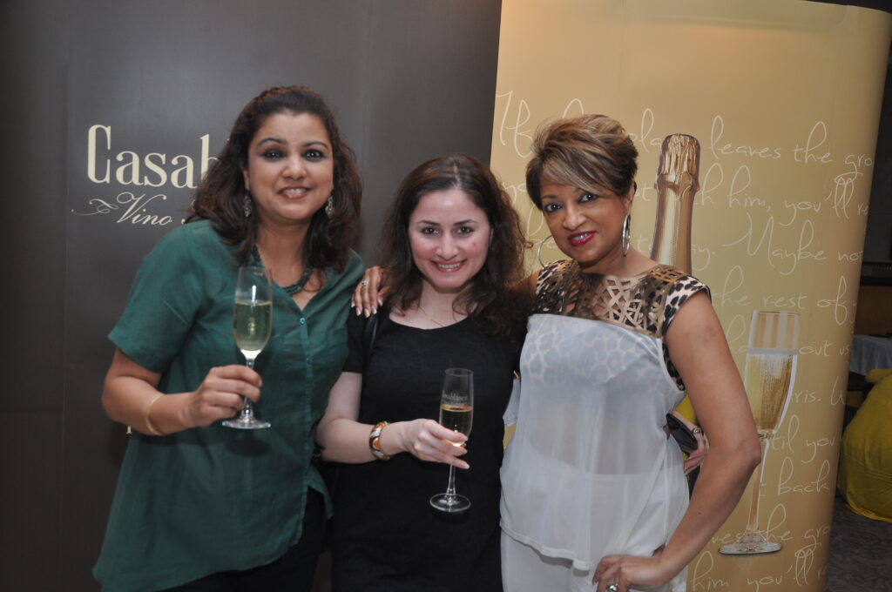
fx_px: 891
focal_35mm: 36
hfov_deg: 53.2
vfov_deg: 36.8
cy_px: 296
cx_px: 446
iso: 400
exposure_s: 1/180
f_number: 5.6
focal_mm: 24
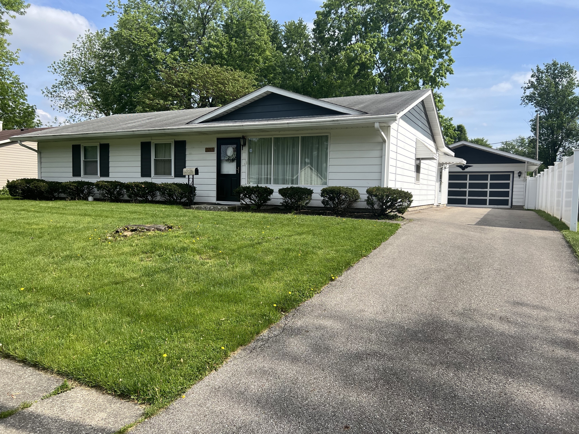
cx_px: 290
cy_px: 217
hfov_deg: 67.3
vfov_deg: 53.1
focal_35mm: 26
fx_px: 435
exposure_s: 1/3077
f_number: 1.5
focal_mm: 5.7
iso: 50
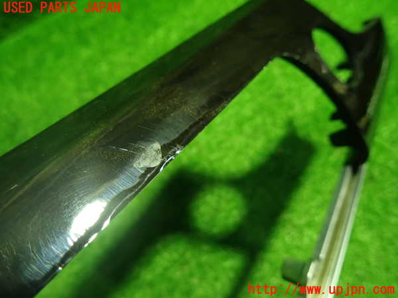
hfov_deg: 69.4
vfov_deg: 54.9
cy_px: 149
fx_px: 287
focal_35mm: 25
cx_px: 199
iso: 250
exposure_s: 1/30
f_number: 2
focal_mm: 4.5
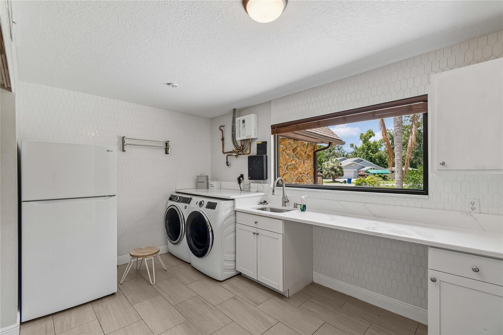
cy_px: 168
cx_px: 252
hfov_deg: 100.4
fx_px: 210
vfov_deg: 77.3
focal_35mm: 15
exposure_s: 1/8
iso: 100
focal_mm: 10
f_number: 7.1
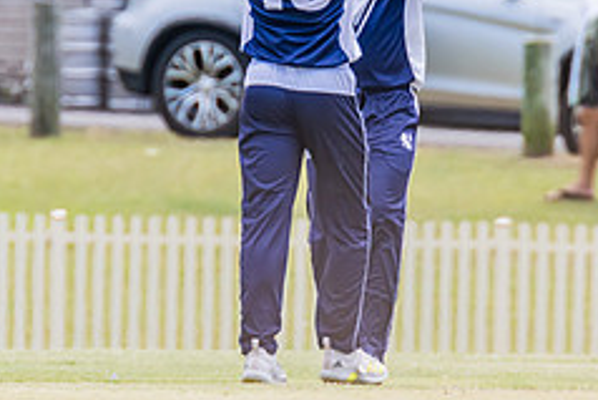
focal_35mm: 1545
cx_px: 389
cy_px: 78
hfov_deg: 1.3
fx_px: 25679
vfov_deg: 0.9
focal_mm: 600
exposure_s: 1/2000
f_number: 8
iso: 800
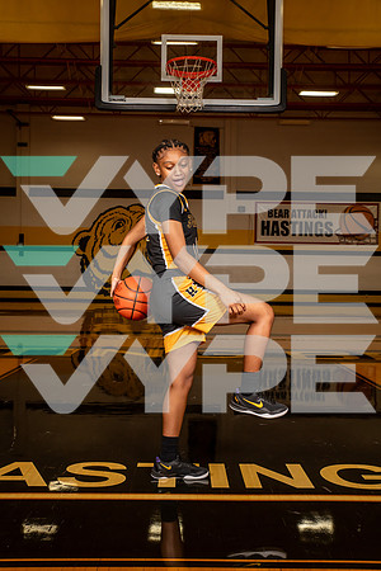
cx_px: 190
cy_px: 286
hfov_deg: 31.9
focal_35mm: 42
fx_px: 667
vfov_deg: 46.4
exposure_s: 1/400
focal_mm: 42
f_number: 7.1
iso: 640
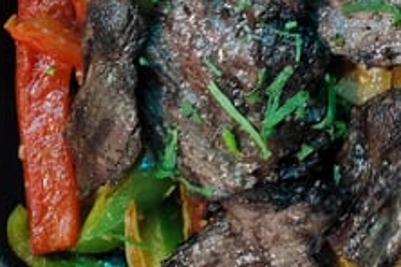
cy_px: -110
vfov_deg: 16.8
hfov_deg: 24.2
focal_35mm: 75
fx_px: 835
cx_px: 495
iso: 640
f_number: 1.8
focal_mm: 7
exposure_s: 1/39
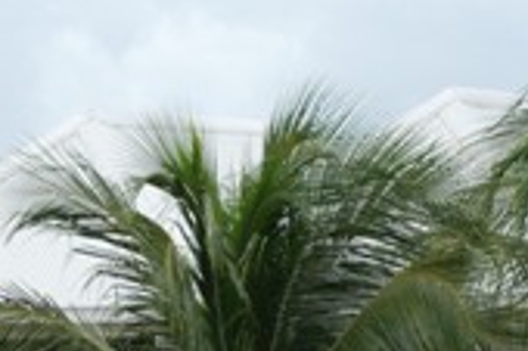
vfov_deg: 3.5
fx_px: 5802
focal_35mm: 396
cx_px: -90
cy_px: 550
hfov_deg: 5.2
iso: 500
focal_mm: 70
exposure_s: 1/1000
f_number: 8
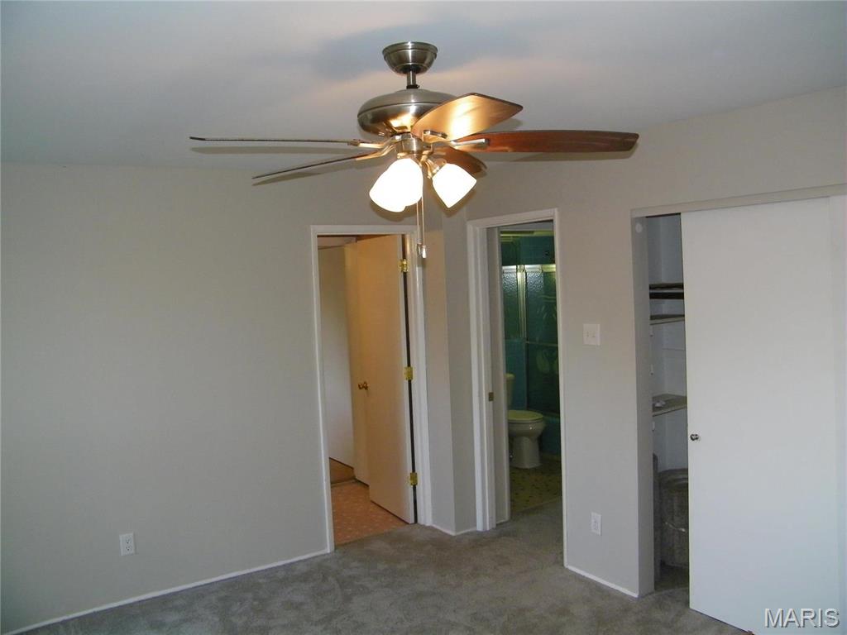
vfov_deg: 49.7
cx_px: 424
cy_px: 318
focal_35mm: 28
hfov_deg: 63.4
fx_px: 685
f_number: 3.5
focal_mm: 5
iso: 200
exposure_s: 1/30
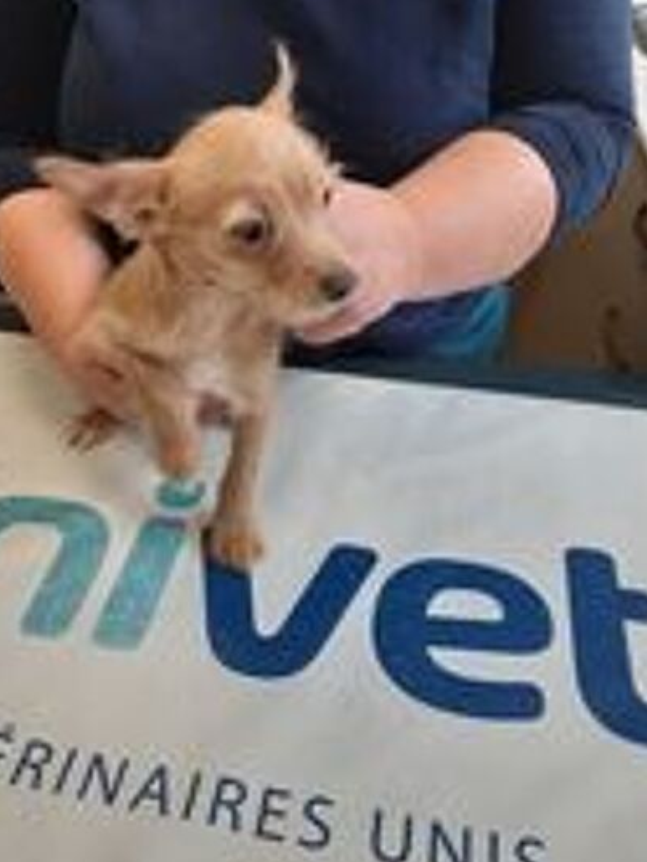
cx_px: 278
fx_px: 772
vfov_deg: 58.3
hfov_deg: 45.3
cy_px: 435
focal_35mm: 31
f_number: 1.7
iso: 40
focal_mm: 3.92
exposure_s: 1/100
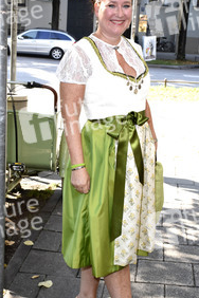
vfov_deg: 29.6
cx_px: 104
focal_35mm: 68
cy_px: 171
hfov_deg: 20.0
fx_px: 564
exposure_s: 1/160
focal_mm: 32
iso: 1000
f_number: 8
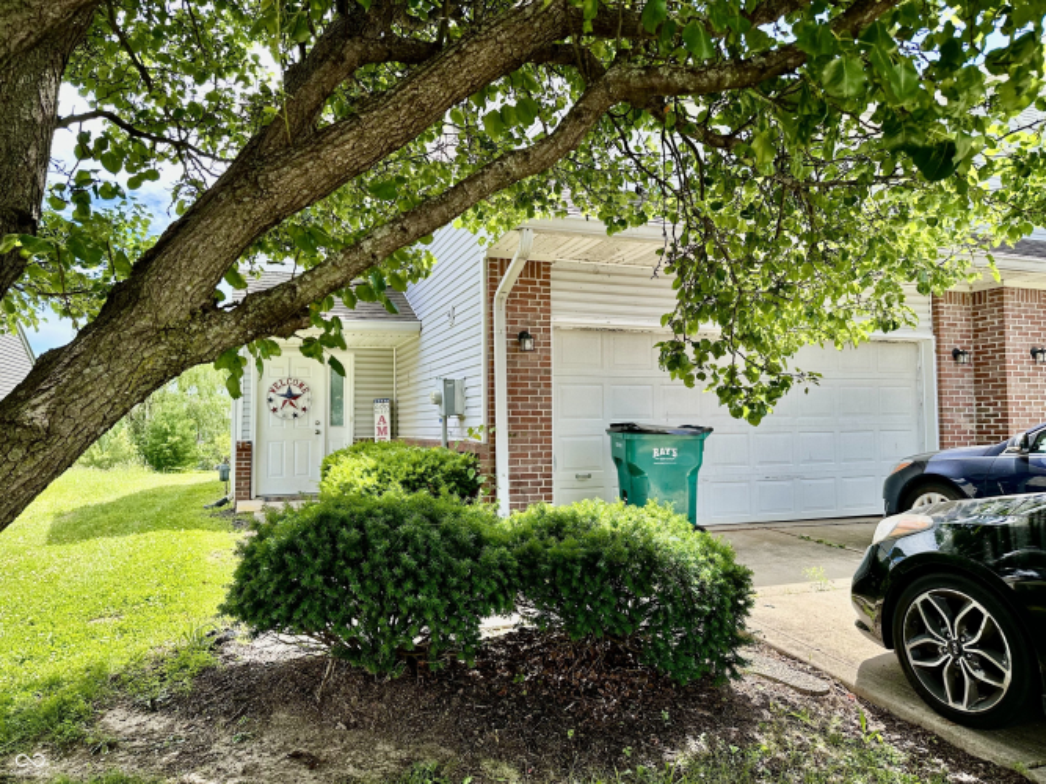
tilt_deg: +3.5
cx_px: 523
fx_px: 725
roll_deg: -0.1
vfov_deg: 56.8
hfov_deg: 71.6
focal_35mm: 24
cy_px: 392
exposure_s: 1/980
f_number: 1.78
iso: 80
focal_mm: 6.86
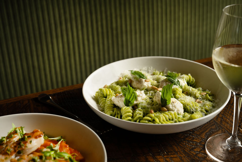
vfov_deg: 23.0
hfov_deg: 33.9
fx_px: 397
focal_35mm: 59
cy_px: 81
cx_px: 121
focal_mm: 59
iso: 400
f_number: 6.3
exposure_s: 1/100
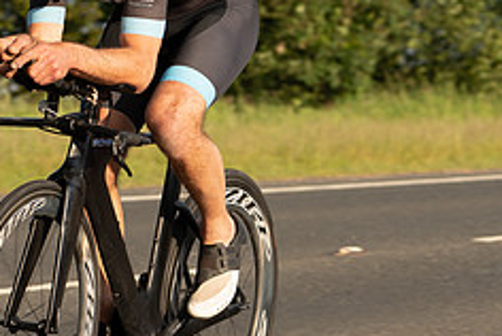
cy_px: 91
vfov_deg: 5.7
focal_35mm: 242
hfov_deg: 8.5
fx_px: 3379
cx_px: 109
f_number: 4
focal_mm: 77
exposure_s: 1/500
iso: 125
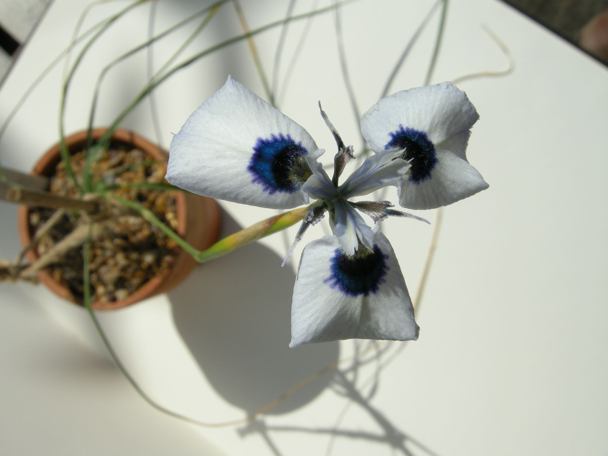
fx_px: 615
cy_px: 228
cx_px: 304
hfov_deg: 52.6
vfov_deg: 40.7
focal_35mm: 35
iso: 64
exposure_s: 1/404
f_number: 6.8
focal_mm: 7.5
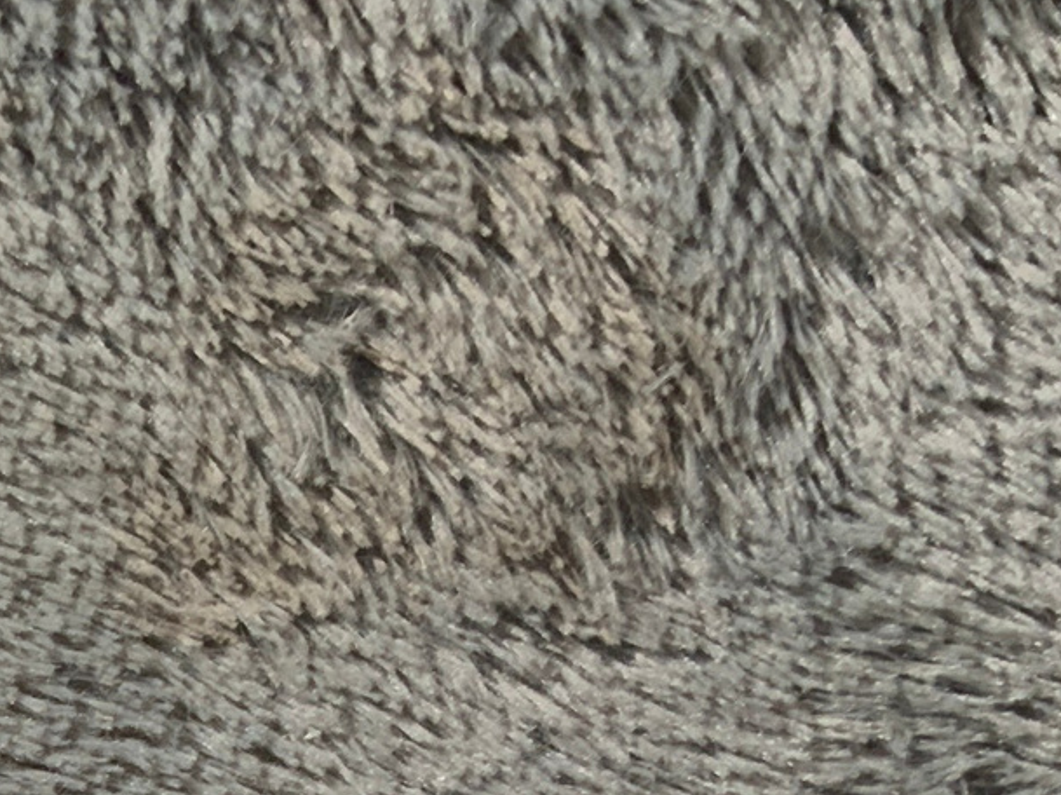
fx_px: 3737
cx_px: -507
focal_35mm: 122
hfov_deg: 15.0
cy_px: 1506
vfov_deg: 11.2
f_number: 1.8
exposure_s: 1/62
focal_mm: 3
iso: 64
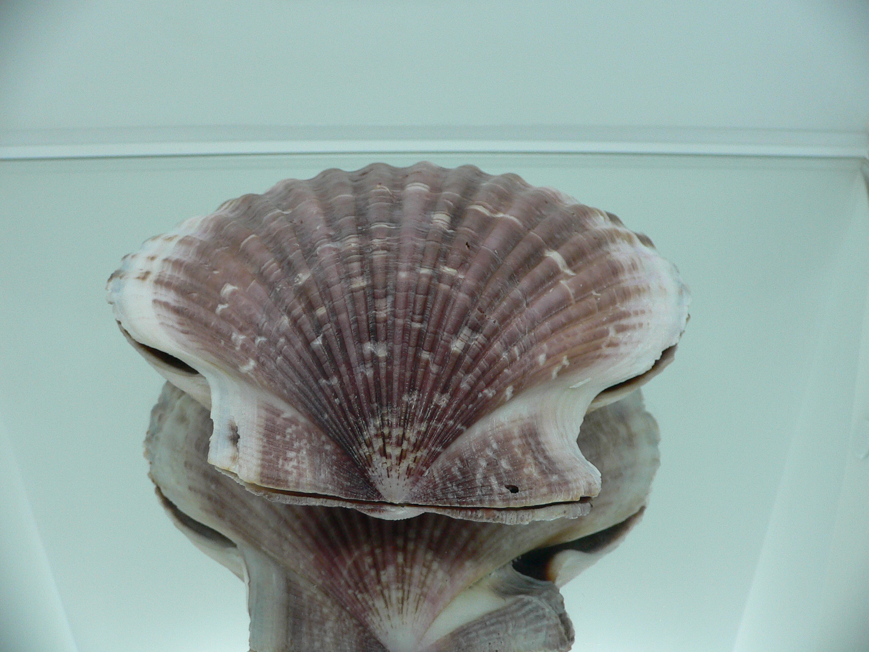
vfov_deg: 40.7
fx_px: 879
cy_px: 326
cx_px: 434
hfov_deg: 52.6
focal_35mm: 35
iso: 150
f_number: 2.8
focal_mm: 4.6
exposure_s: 1/60
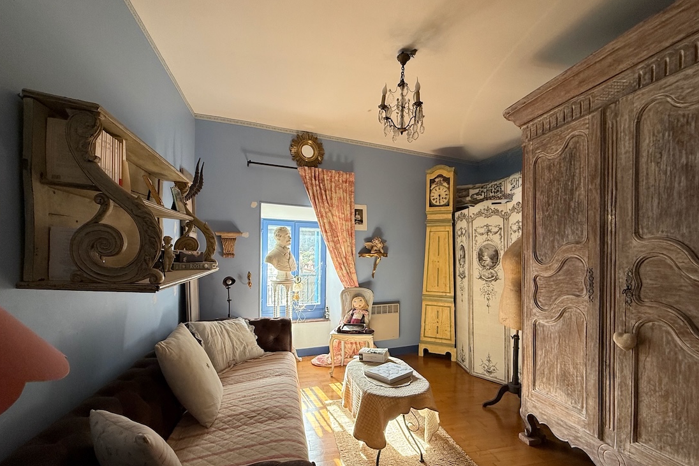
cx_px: 358
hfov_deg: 93.2
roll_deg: -0.7
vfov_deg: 70.2
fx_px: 330
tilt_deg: -1.3
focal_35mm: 17
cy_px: 260
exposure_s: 1/99
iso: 80
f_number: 2.2
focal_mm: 2.22
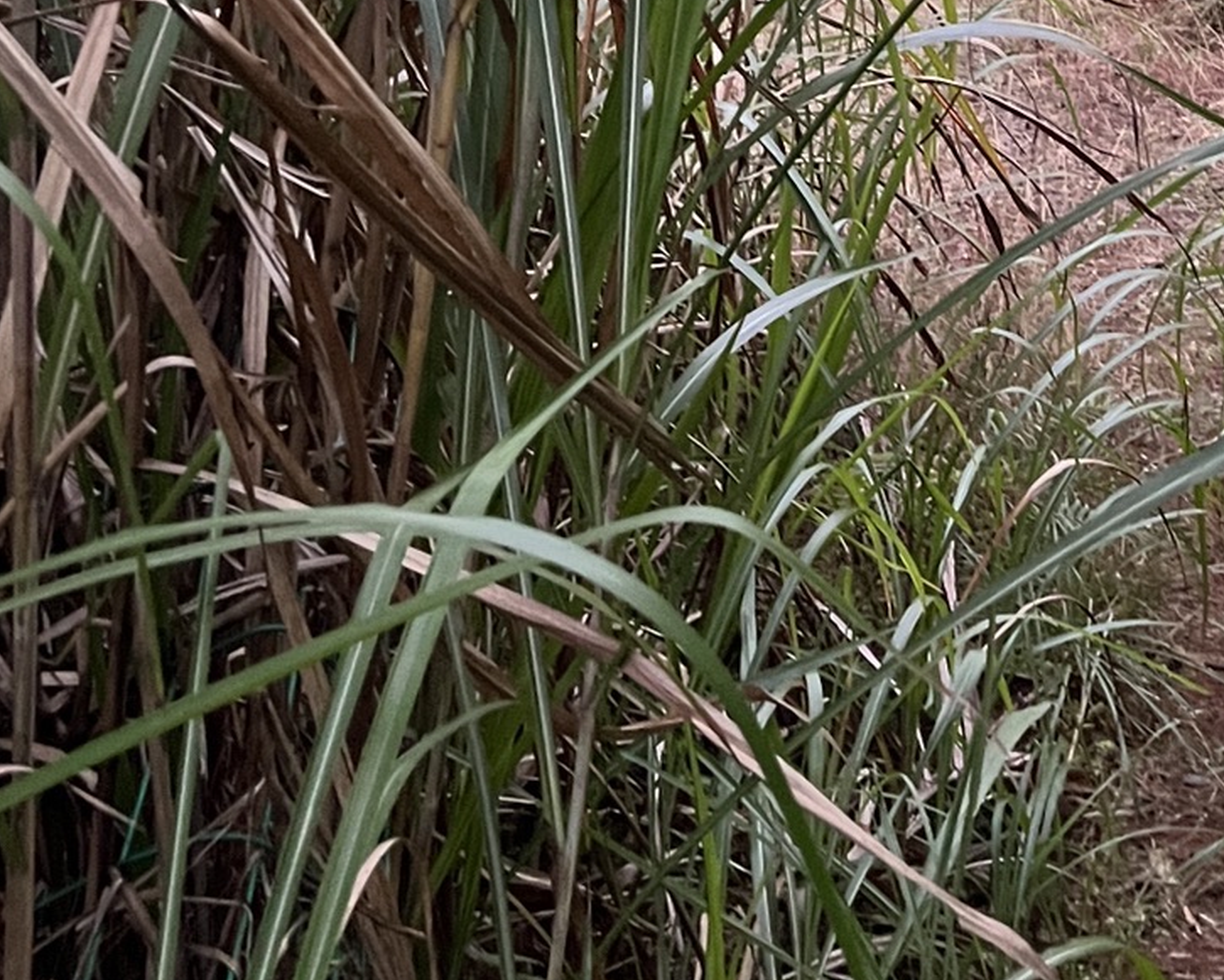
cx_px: 1010
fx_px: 2536
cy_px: -106
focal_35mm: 70
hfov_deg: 26.5
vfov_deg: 20.8
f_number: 1.5
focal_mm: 5.7
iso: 500
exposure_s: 1/40
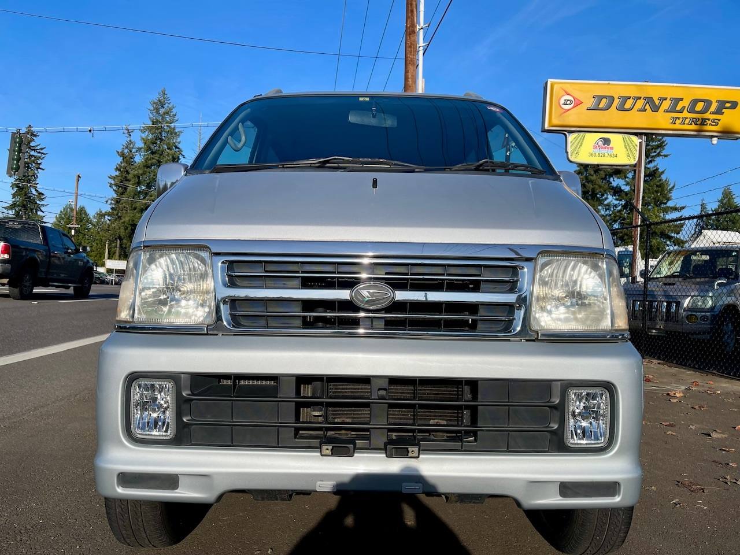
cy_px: 278
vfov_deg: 54.9
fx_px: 534
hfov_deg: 69.4
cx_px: 370
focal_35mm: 25
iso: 32
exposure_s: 1/4717
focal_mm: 5.1
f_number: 1.6
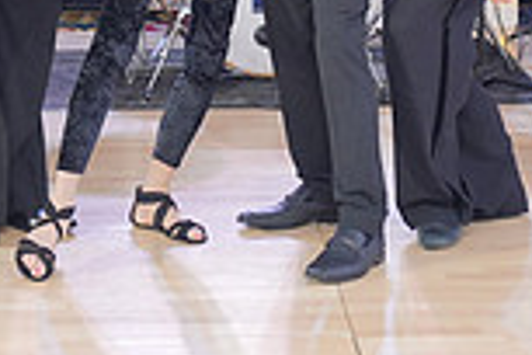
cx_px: 257
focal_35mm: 163
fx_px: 2409
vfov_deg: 8.1
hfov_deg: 12.6
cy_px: -270
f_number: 4
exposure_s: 1/200
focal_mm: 43
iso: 1250
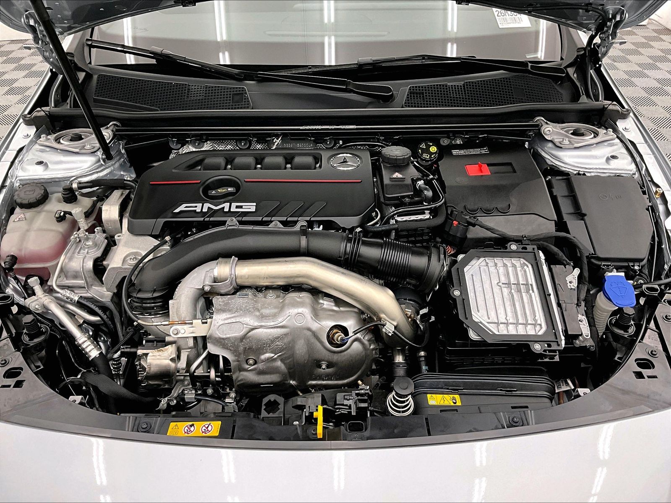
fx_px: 562
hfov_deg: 61.7
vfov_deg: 48.2
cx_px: 336
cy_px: 252
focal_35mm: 29
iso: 160
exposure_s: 1/60
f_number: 1.8
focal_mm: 3
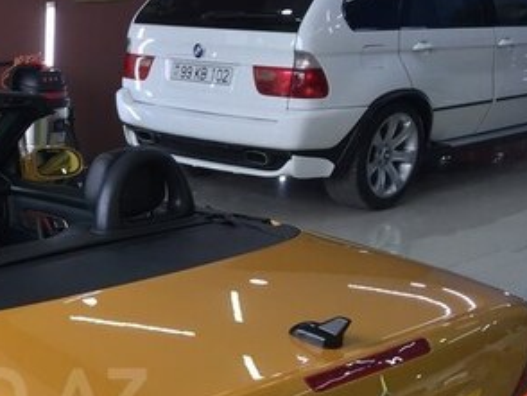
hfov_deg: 27.5
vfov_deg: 21.8
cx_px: -36
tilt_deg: -23.5
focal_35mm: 65
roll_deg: +0.9
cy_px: 395
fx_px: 990
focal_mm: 4.15
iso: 50
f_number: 2.2
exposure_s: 1/100
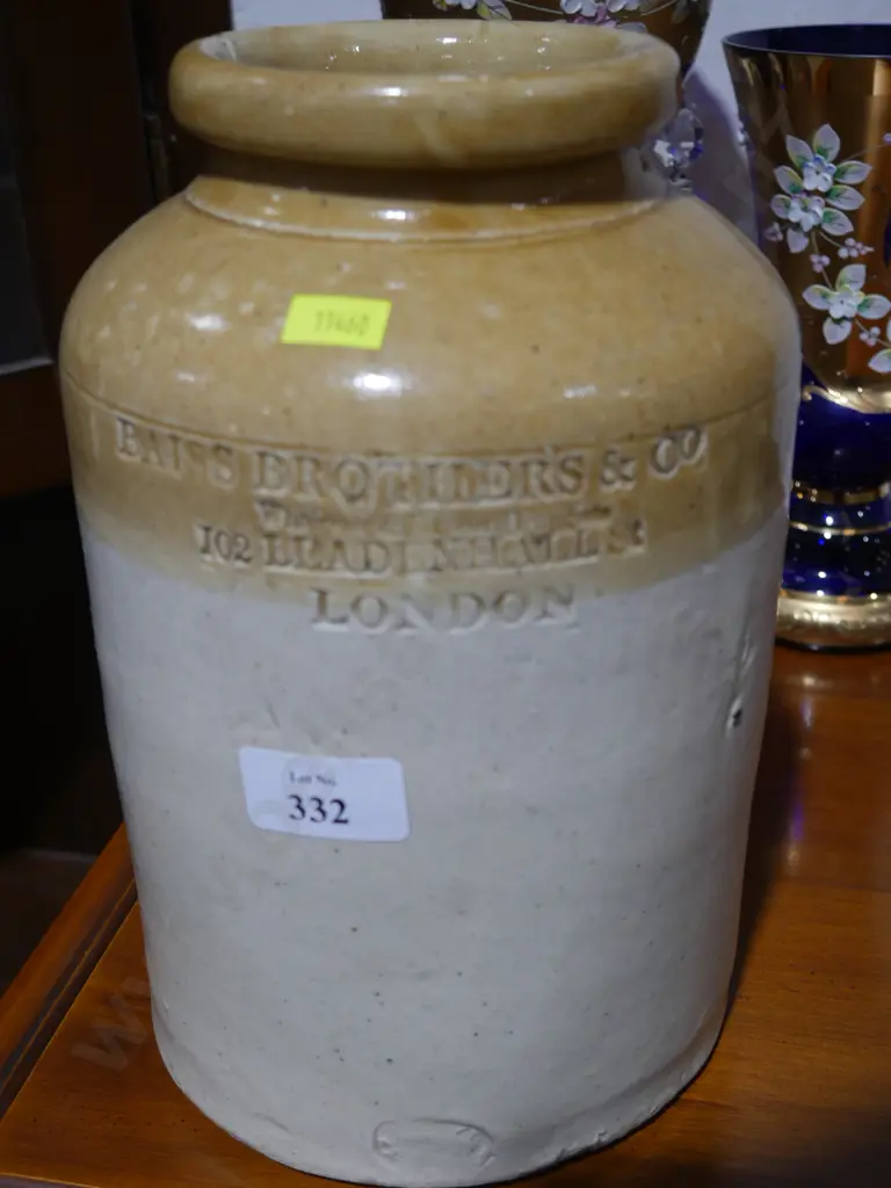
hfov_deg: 34.3
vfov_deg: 44.8
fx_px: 1441
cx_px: 446
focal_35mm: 42
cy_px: 594
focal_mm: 21
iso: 320
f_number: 4.6
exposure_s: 1/60
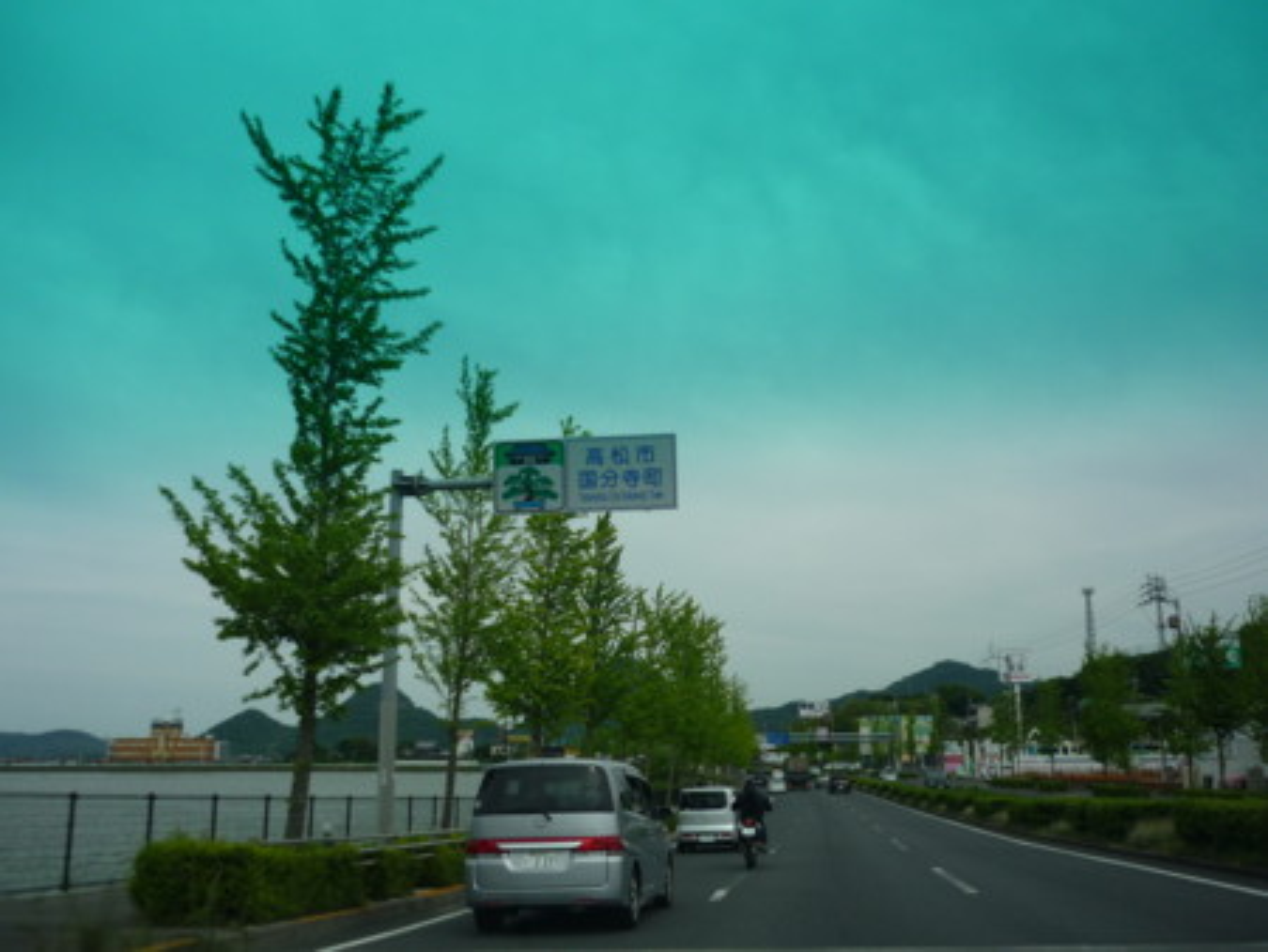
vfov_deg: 43.0
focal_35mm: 33
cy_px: 476
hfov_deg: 55.3
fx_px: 1209
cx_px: 634
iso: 100
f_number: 8
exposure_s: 1/250
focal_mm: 5.5
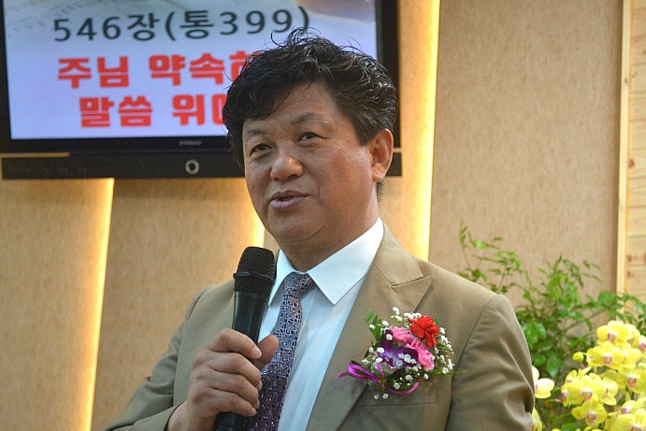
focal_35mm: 84
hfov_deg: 24.3
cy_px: 217
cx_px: 326
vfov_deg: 16.4
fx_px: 1499
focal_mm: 55
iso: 1000
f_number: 5.6
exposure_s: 1/60
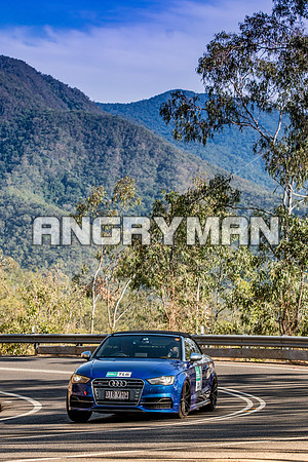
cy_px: 231
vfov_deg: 15.9
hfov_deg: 10.6
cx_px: 154
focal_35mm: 129
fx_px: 1655
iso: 250
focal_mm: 86
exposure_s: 1/2000
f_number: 5
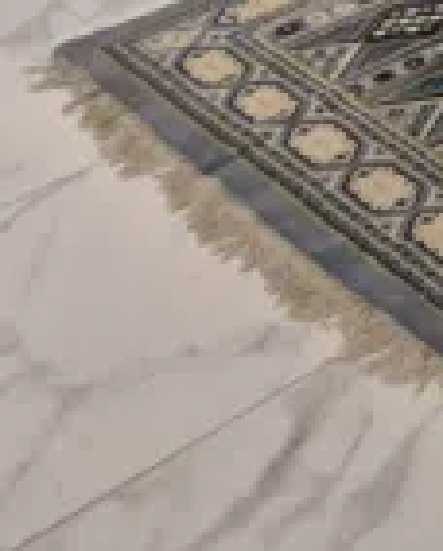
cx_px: 1057
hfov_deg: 12.2
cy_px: -341
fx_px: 1652
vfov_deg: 16.7
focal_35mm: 101
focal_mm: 5.4
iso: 1000
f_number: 1.8
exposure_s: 1/60
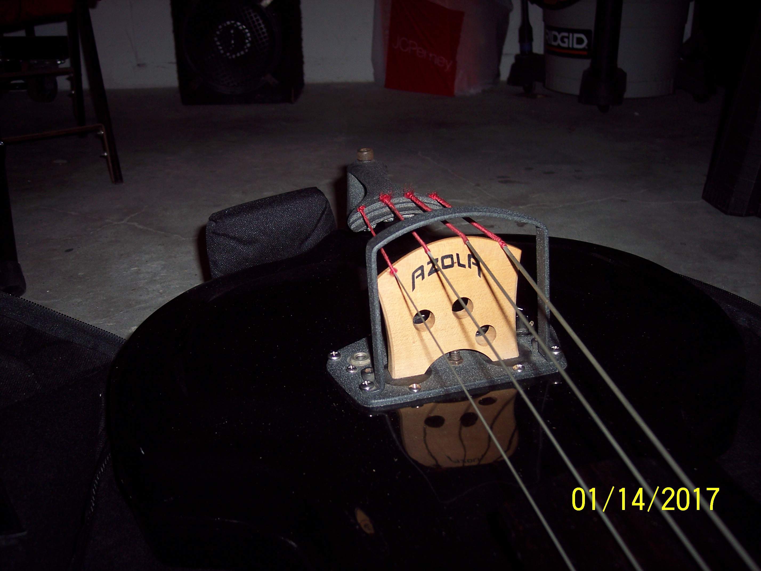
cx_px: 380
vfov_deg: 36.8
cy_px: 286
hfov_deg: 47.9
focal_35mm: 39
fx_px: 857
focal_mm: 8
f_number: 2.8
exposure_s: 1/60
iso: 100
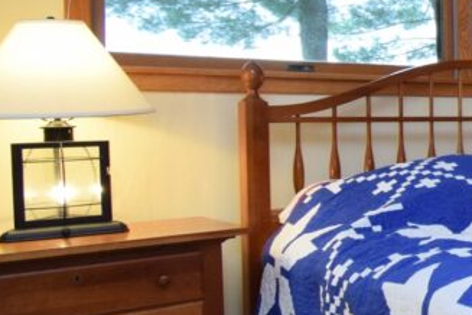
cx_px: 794
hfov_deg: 23.7
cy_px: 123
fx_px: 721
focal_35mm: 55
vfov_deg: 24.6
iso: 1000
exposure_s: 1/60
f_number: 4.5
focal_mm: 10
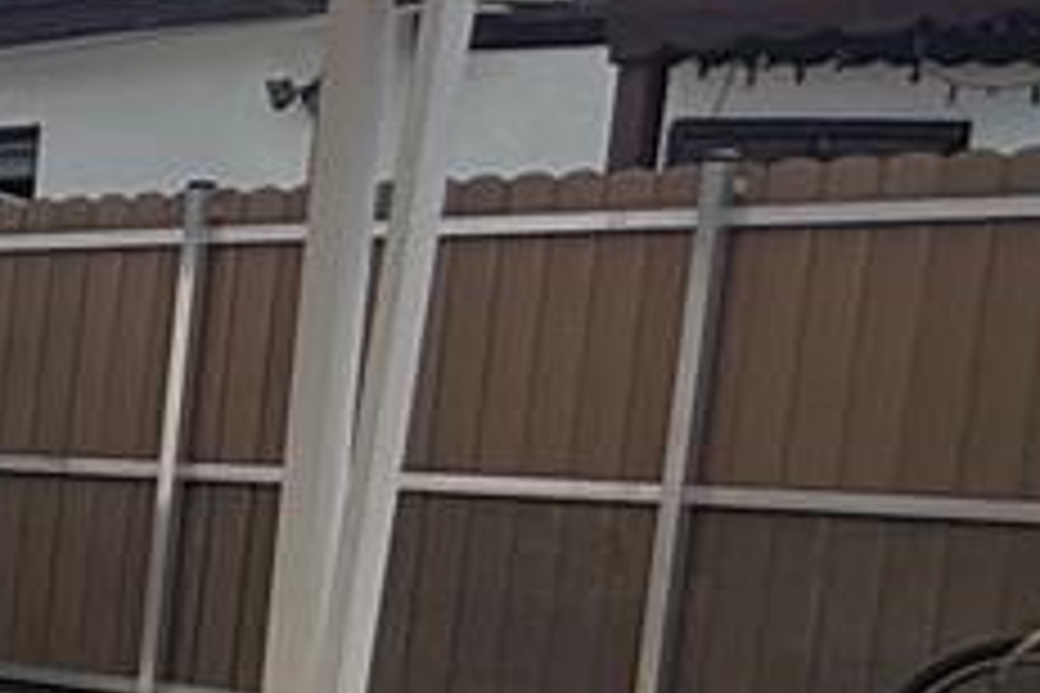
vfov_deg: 13.3
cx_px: -1859
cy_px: 770
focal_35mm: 101
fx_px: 2918
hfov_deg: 12.3
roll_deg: +0.4
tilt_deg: -7.1
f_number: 2.2
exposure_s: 1/1848
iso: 50
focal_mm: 2.22
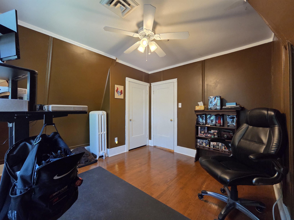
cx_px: 147
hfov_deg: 106.2
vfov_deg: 89.9
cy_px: 110
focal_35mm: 13
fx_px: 110
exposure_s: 1/60
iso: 400
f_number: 2.2
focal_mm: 2.2
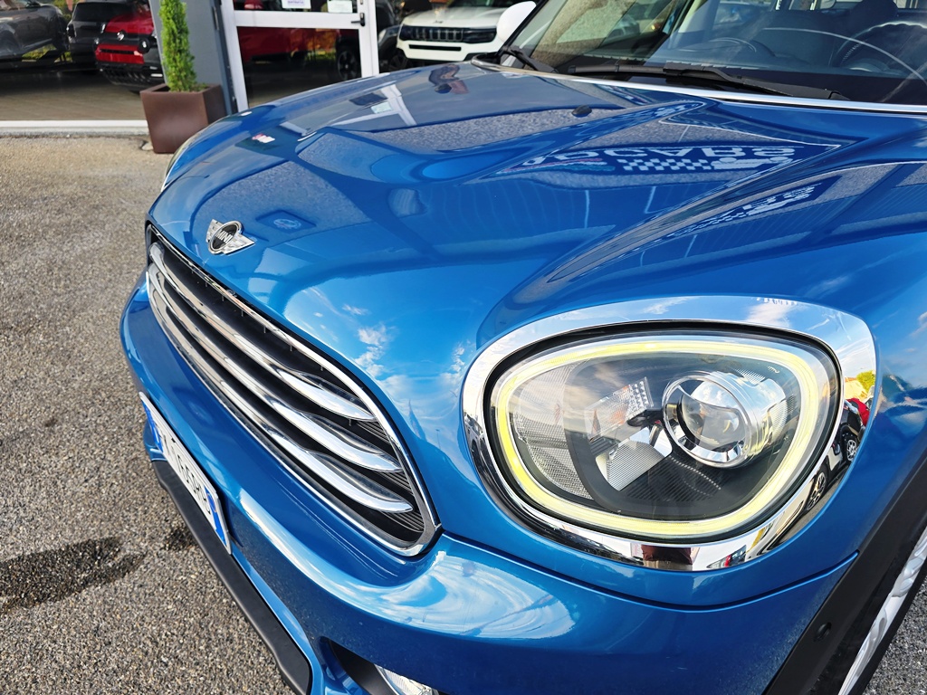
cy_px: 348
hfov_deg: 73.9
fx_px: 616
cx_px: 464
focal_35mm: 23
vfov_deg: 58.9
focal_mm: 6.3
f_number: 1.7
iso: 16
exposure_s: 1/180
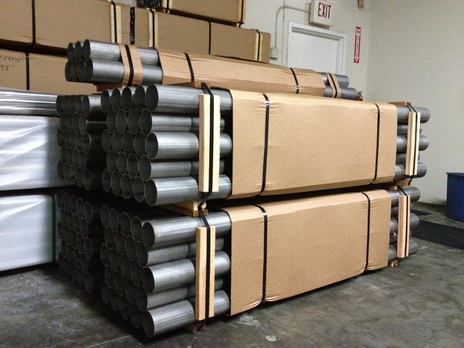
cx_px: 232
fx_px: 469
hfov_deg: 52.6
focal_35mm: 35
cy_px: 174
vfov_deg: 40.7
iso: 640
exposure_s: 1/15
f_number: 2.4
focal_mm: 4.28
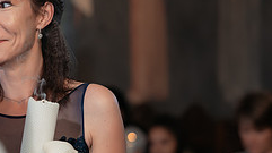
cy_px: 109
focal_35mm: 235
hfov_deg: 9.1
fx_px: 1693
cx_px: -8
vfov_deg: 5.2
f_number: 2.5
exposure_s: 1/250
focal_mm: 85
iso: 1600
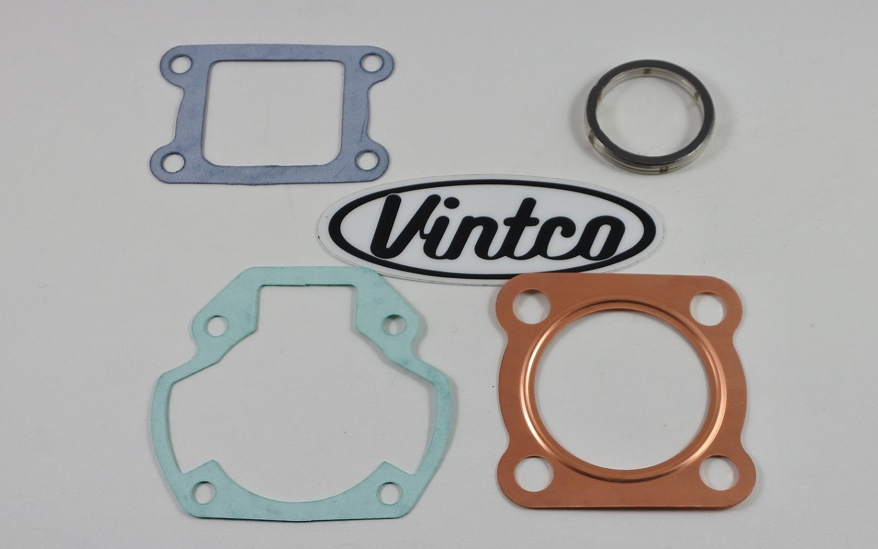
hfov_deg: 49.3
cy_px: 294
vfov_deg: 32.0
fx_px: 957
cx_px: 455
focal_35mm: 40
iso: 400
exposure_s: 1/200
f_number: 4
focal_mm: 13.1
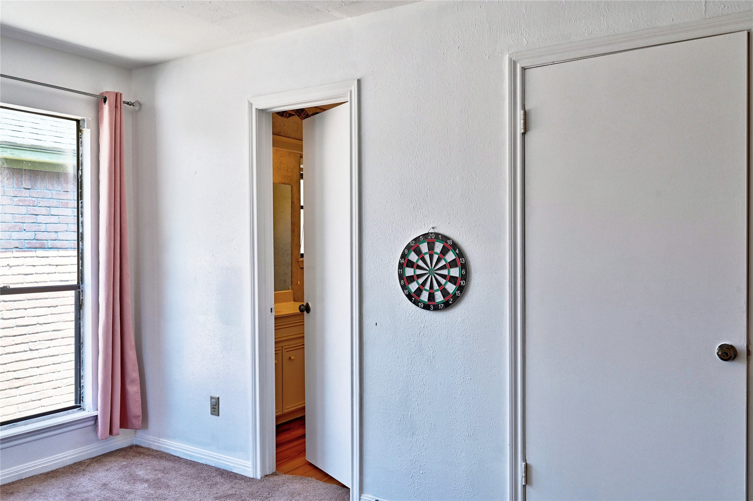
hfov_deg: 65.5
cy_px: 250
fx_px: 585
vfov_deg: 46.3
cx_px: 376
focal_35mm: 28
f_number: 8
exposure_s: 1/50
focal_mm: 28
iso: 400
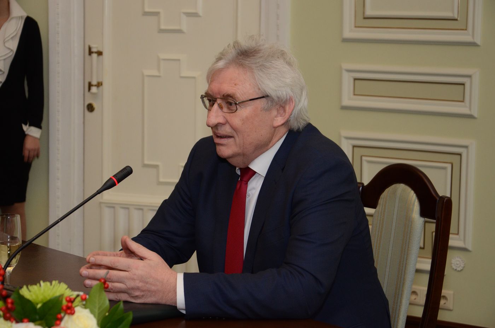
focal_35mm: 93
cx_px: 248
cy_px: 164
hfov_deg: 22.0
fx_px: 1276
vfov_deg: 14.6
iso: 1000
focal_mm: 62
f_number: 5.3
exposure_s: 1/200
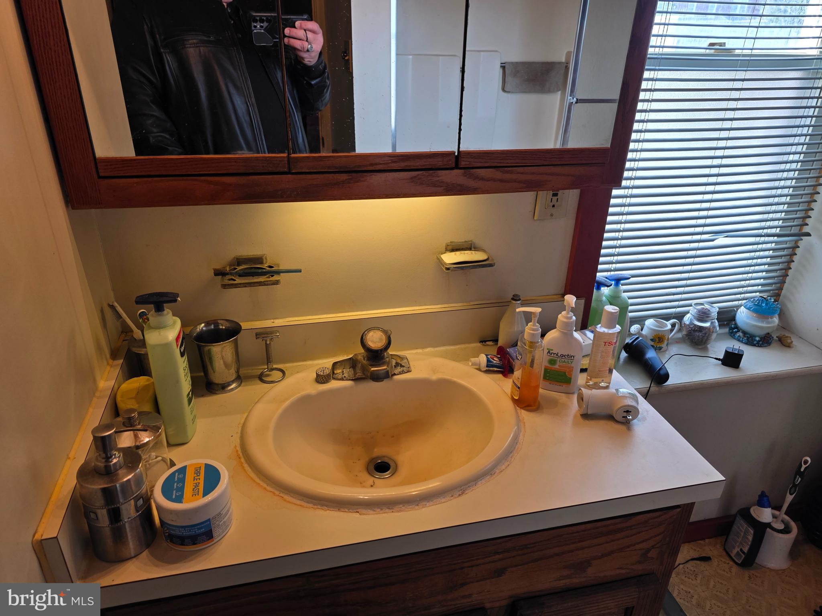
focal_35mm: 23
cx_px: 411
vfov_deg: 58.9
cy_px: 308
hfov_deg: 73.9
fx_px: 546
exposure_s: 1/120
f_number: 1.7
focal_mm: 6.3
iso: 64
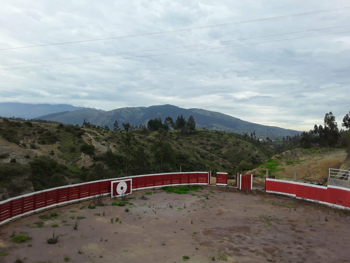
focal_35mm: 31
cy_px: 132
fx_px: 313
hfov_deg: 58.4
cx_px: 175
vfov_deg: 45.4
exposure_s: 1/752
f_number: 2.2
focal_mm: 3.3
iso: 40
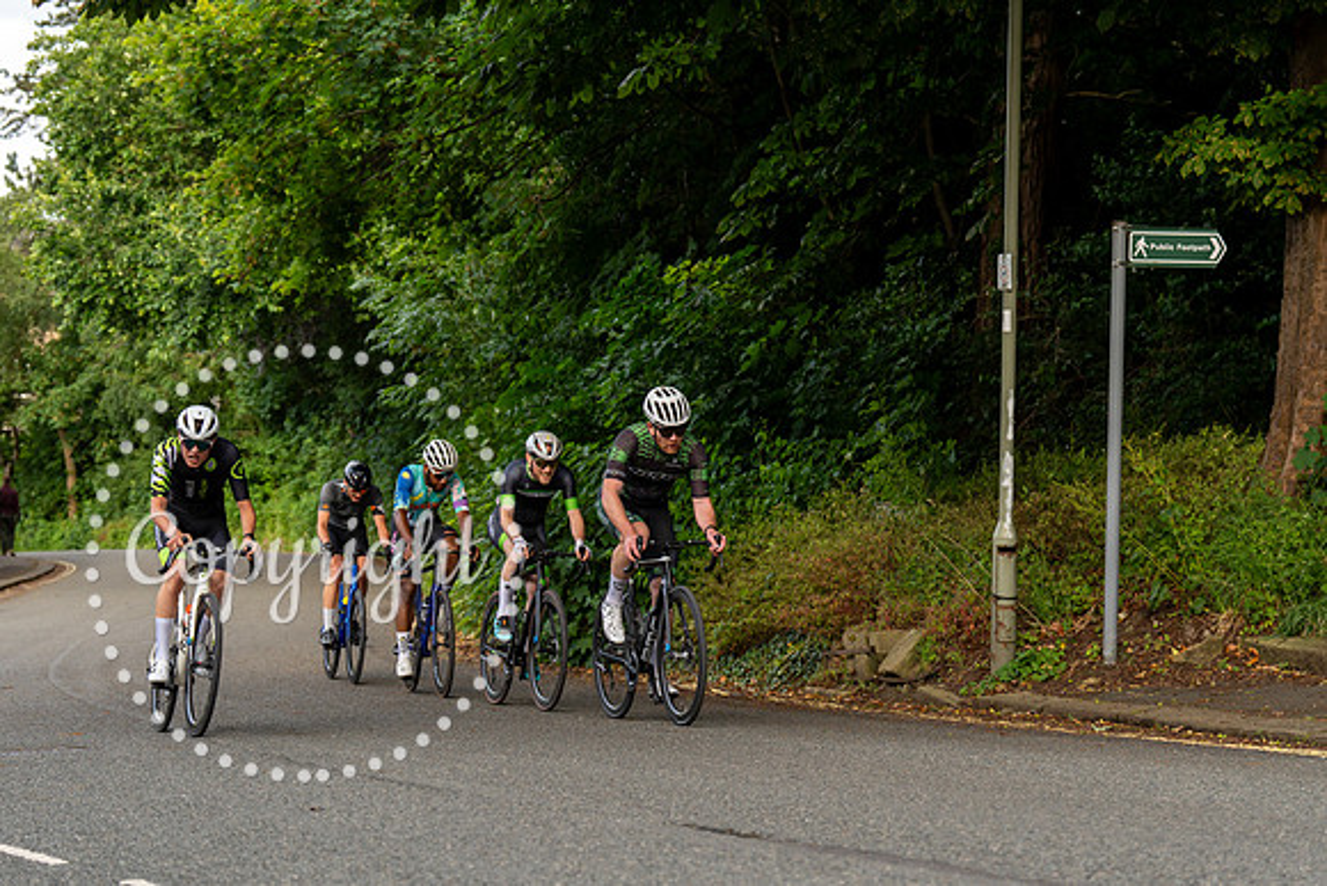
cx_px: 664
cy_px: 443
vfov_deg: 19.5
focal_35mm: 70
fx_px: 2581
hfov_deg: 28.8
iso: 400
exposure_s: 1/800
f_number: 3.5
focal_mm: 70
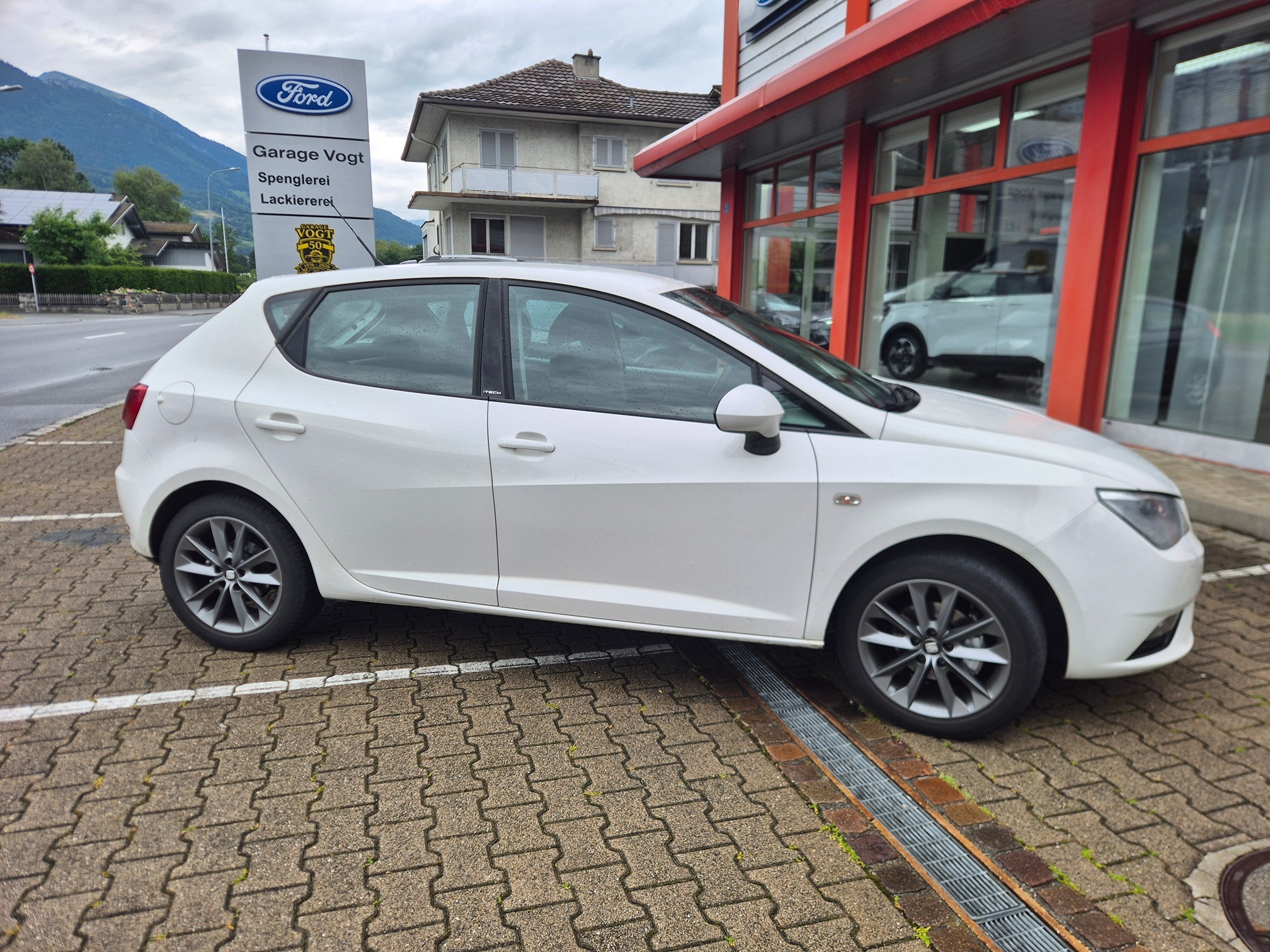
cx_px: 635
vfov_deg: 58.9
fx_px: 844
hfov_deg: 73.9
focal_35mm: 23
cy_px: 476
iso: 32
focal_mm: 5.4
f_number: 1.8
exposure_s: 1/180
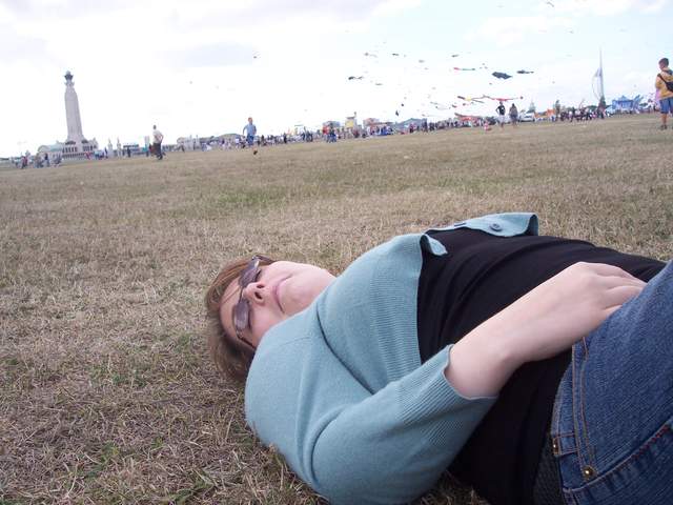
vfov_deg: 37.7
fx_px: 739
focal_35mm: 38
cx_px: 336
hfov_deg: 49.0
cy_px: 252
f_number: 4.8
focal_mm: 8
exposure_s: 1/250
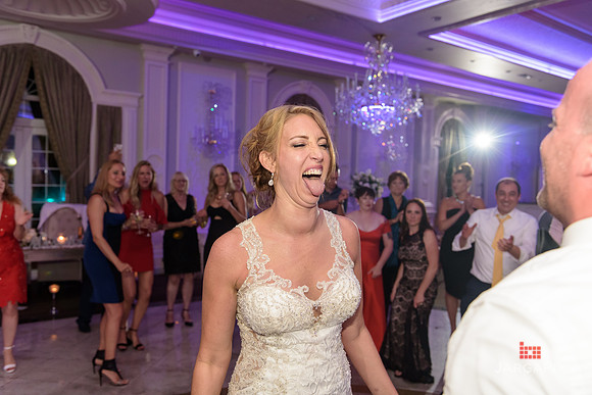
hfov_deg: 58.7
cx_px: 296
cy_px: 198
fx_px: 526
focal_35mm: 32
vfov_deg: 41.1
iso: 1600
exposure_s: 1/125
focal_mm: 32
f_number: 3.2
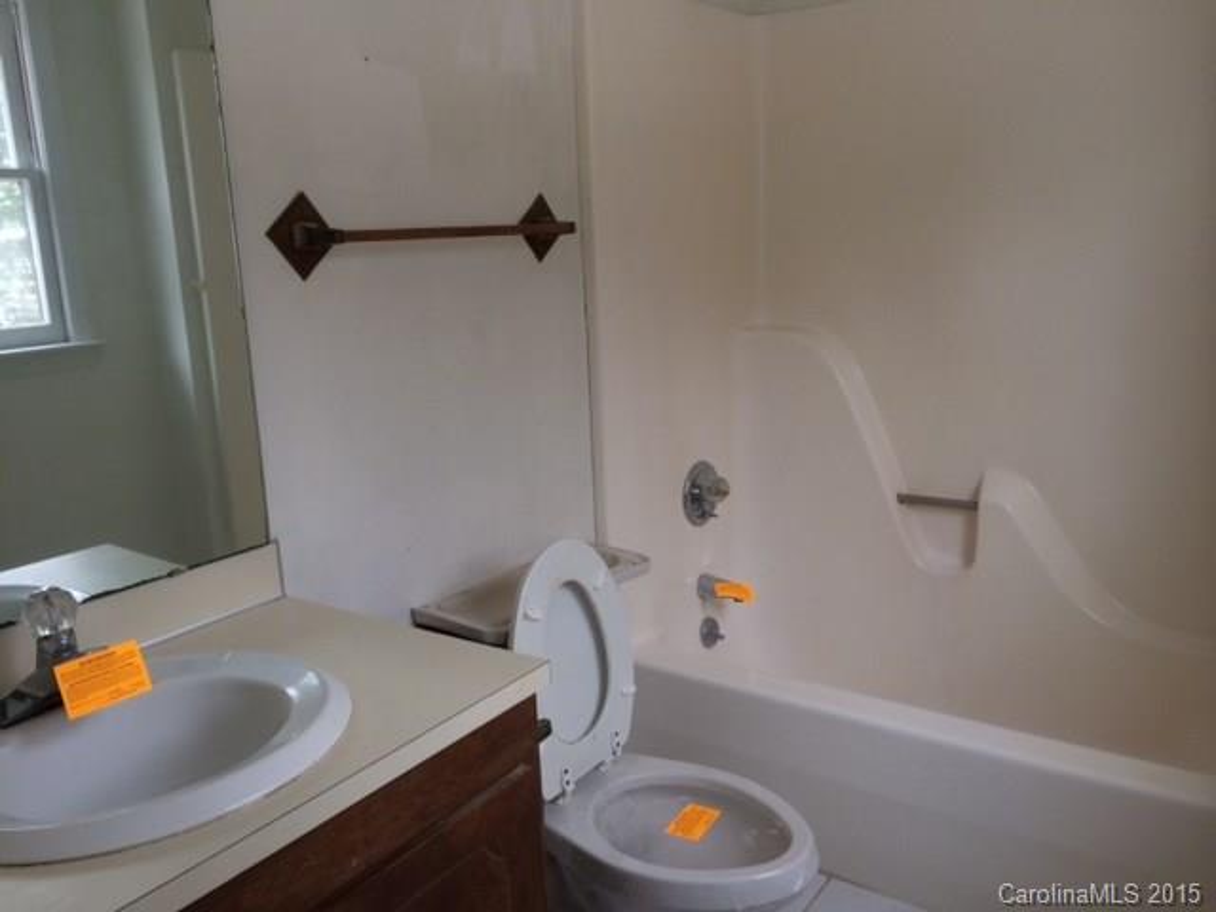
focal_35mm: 30
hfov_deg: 60.0
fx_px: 1054
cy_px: 456
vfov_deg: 46.8
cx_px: 608
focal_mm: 4.12
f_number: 2.2
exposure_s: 1/30
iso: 64
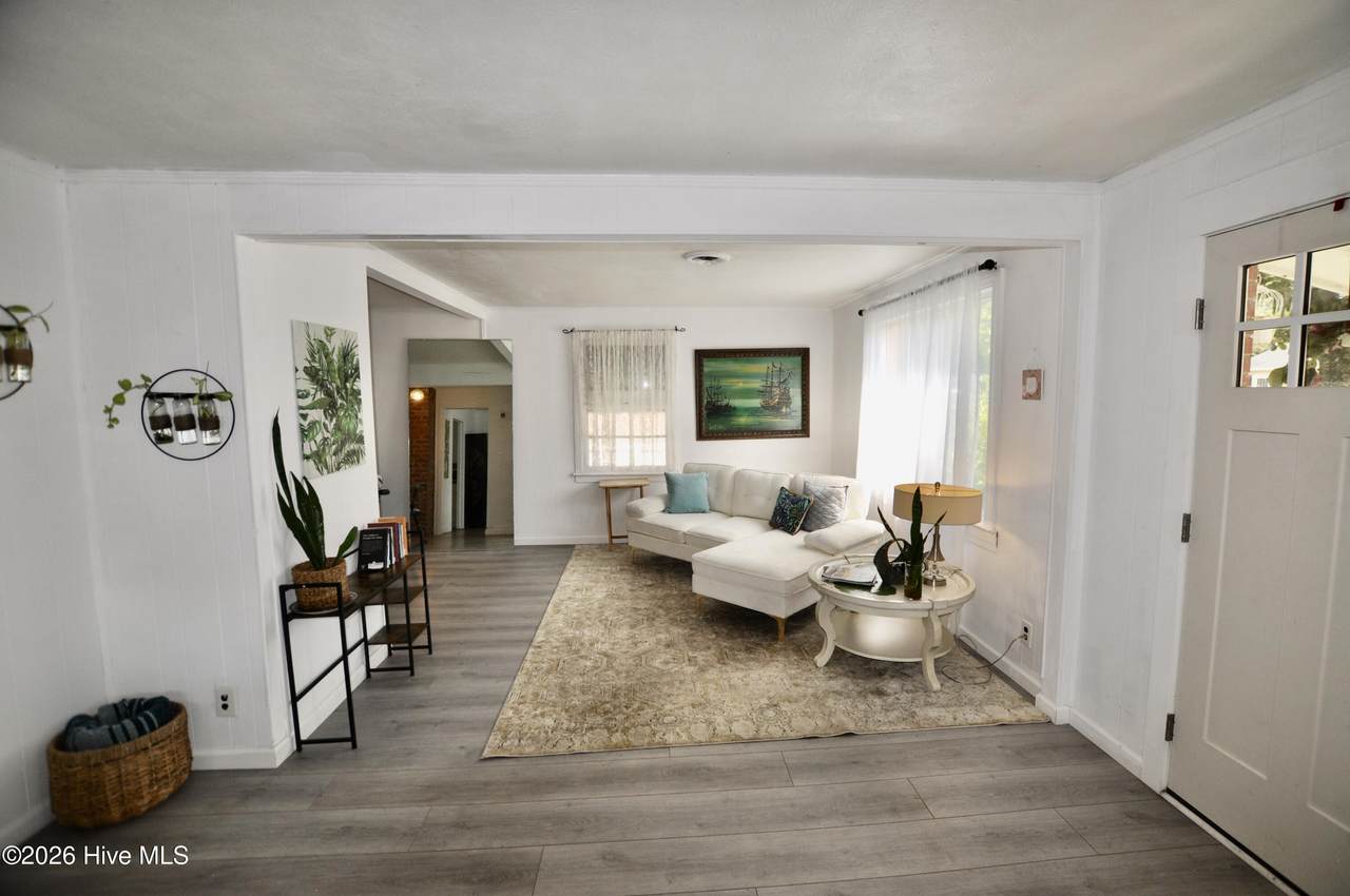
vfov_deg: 77.2
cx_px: 675
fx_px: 562
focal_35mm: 15
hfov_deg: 100.5
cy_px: 448
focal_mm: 10
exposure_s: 1/200
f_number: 3.5
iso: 200
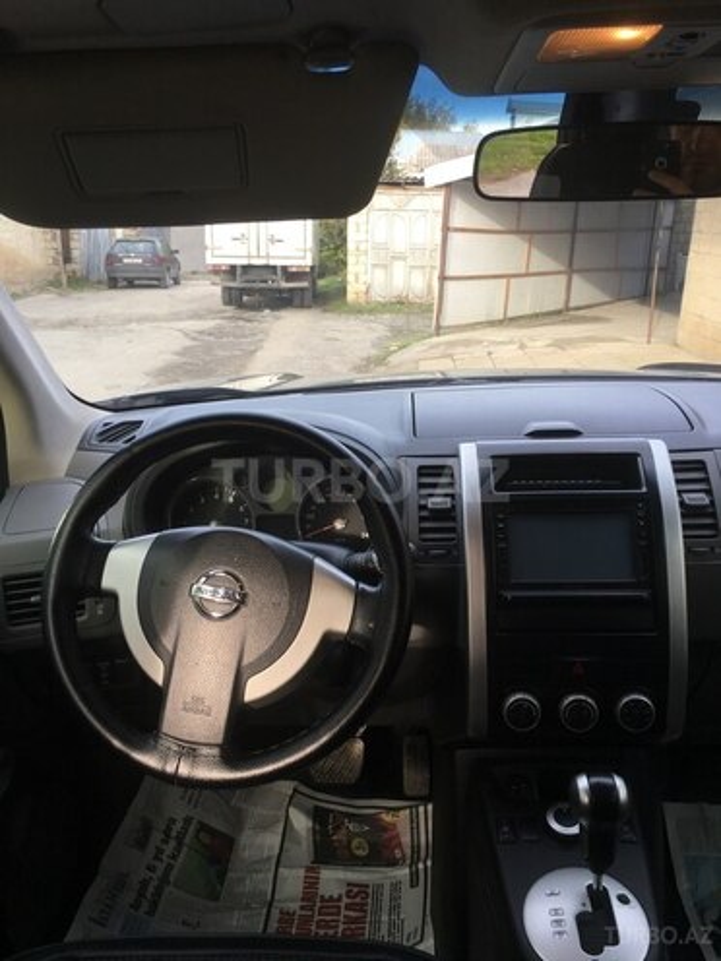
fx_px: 805
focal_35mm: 29
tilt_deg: -16.5
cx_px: 360
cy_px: 480
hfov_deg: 48.2
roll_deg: +0.1
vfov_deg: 61.7
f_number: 2.2
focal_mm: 4.15
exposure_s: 1/105
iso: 25
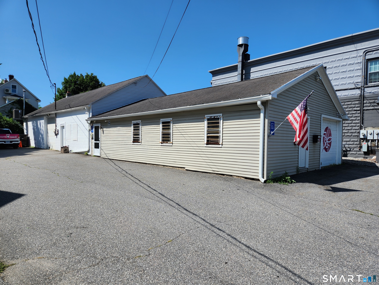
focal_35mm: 23
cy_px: 142
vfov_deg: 58.9
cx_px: 190
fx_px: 252
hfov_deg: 73.9
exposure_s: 1/1920
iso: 20
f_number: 1.8
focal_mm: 5.4
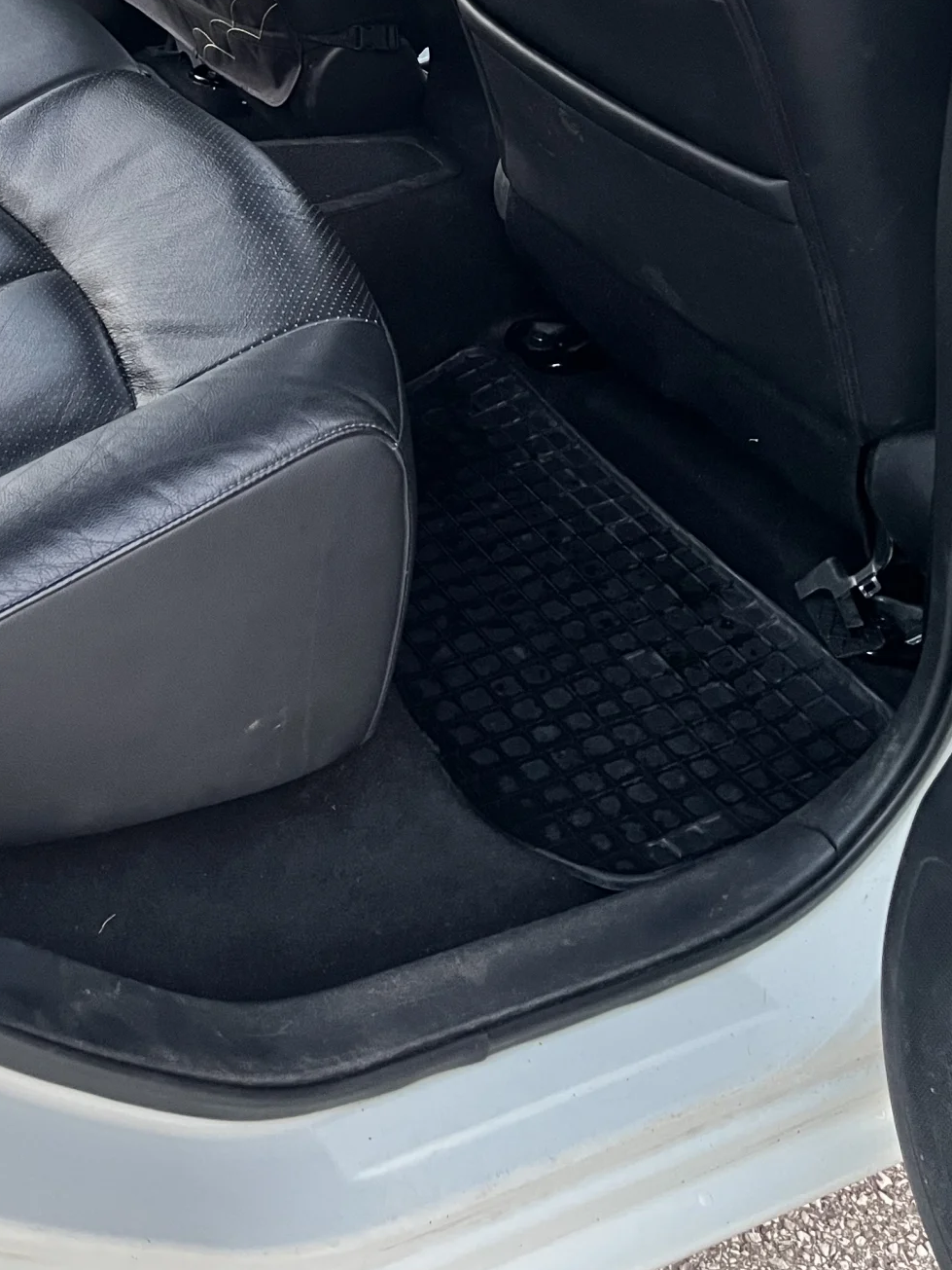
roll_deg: -4.4
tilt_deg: -25.2
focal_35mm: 51
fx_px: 1870
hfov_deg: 28.3
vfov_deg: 35.6
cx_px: 271
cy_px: 166
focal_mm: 5.1
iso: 320
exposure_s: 1/60
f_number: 1.6
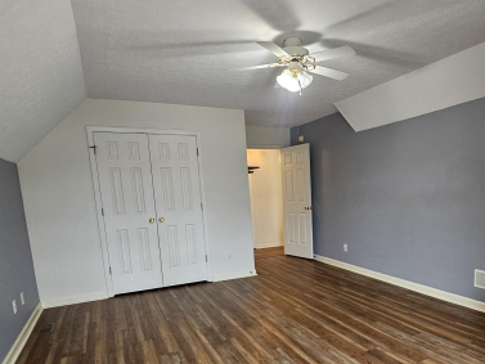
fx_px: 322
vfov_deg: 57.4
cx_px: 307
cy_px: 247
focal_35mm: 23
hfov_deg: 72.5
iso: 320
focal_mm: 2.2
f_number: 2.2
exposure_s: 1/60
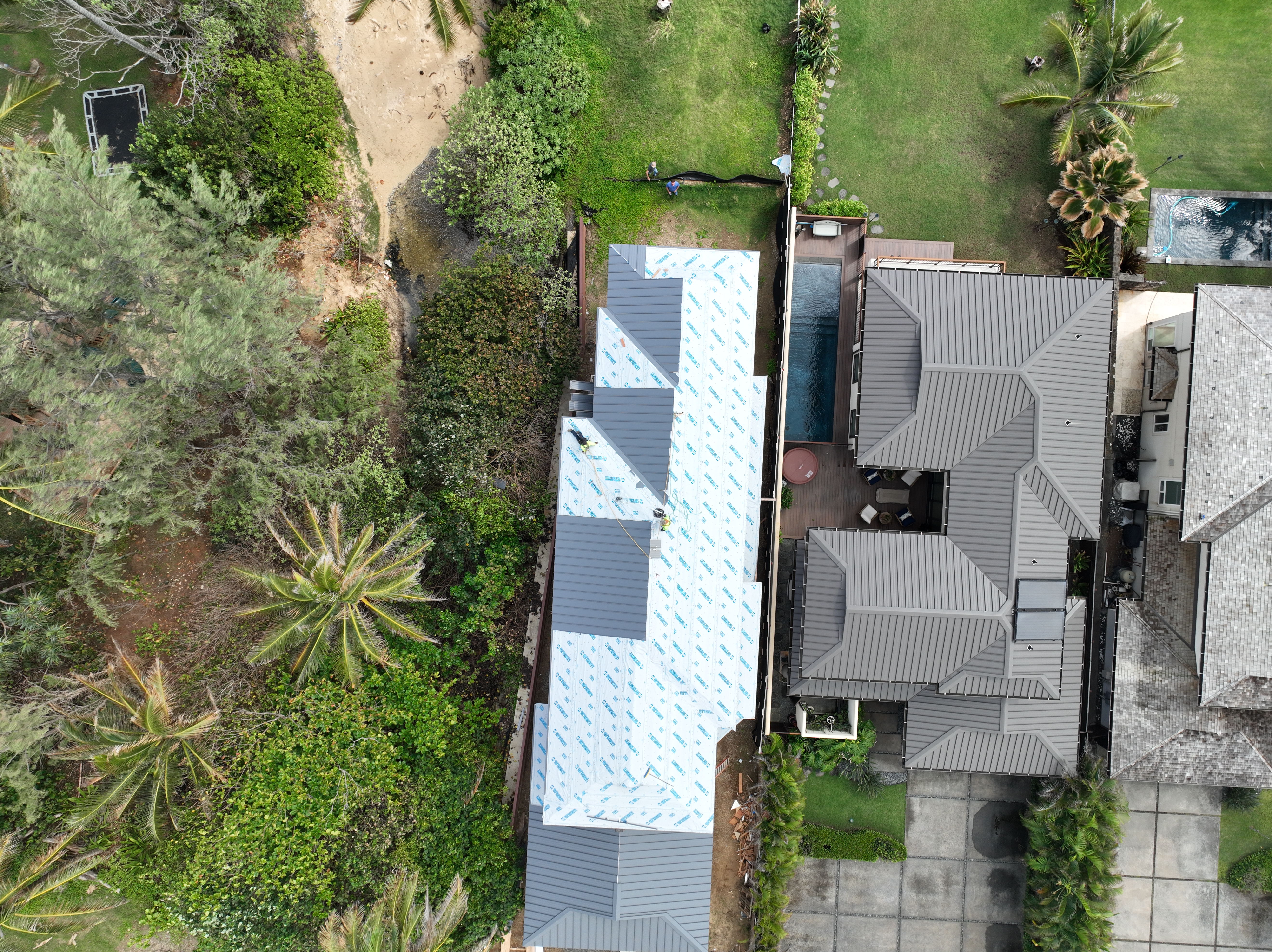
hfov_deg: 71.6
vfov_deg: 56.8
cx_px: 636
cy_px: 476
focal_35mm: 24
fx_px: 882
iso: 120
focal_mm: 12.29
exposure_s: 1/1000
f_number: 2.8
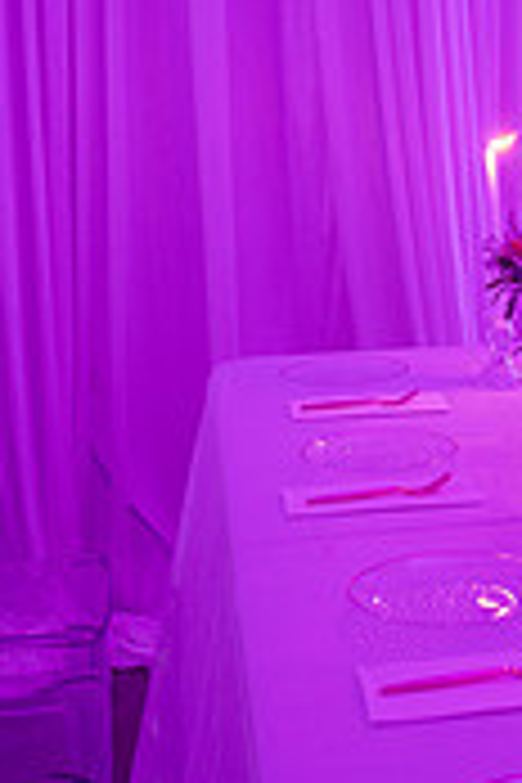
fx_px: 1631
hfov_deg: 17.6
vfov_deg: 26.7
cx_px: 558
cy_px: 216
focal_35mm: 75
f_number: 4
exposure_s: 1/15
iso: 400
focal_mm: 29
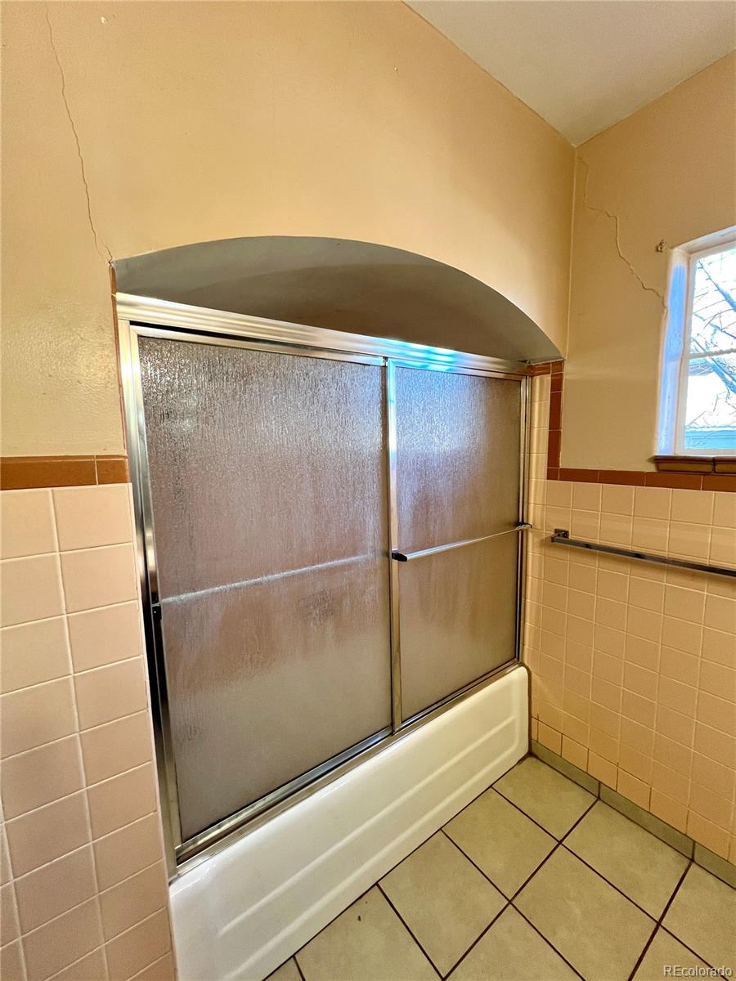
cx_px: 368
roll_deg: +1.9
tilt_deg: -6.2
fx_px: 369
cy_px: 490
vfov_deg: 106.2
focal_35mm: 13
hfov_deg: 89.9
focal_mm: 1.57
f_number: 1.8
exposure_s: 1/120
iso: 200
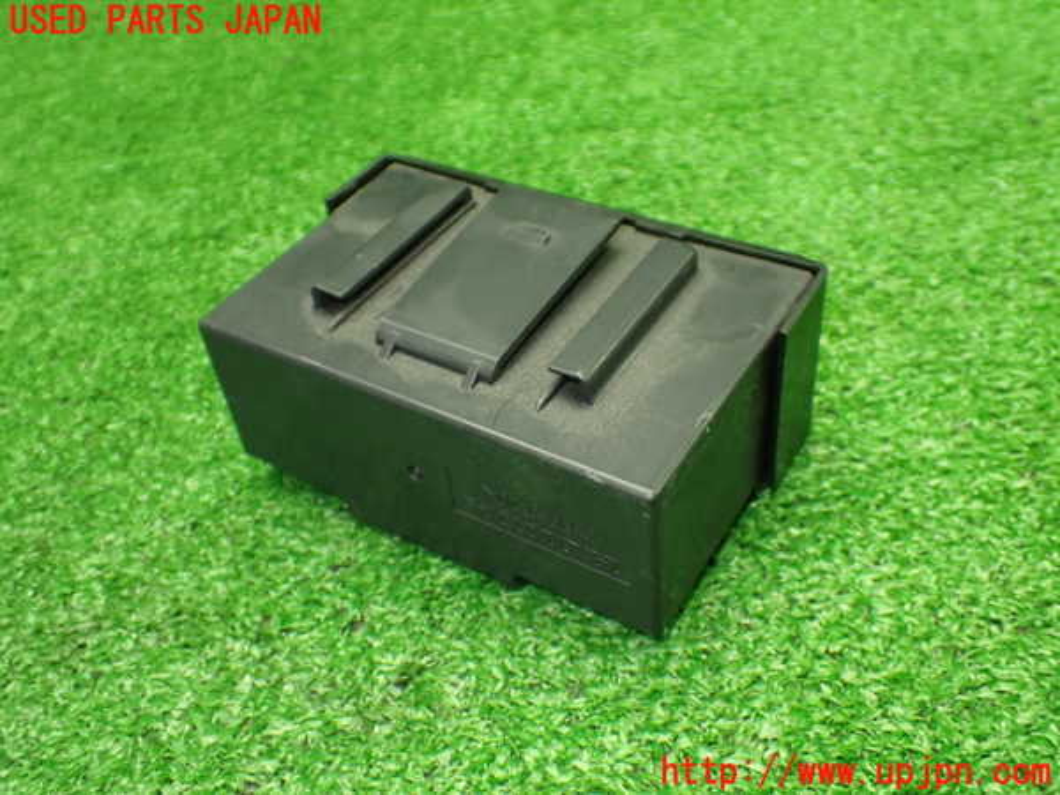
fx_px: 1102
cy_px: 398
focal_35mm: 36
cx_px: 530
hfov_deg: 51.4
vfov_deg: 39.7
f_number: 2.5
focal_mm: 6.37
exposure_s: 1/100
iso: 800
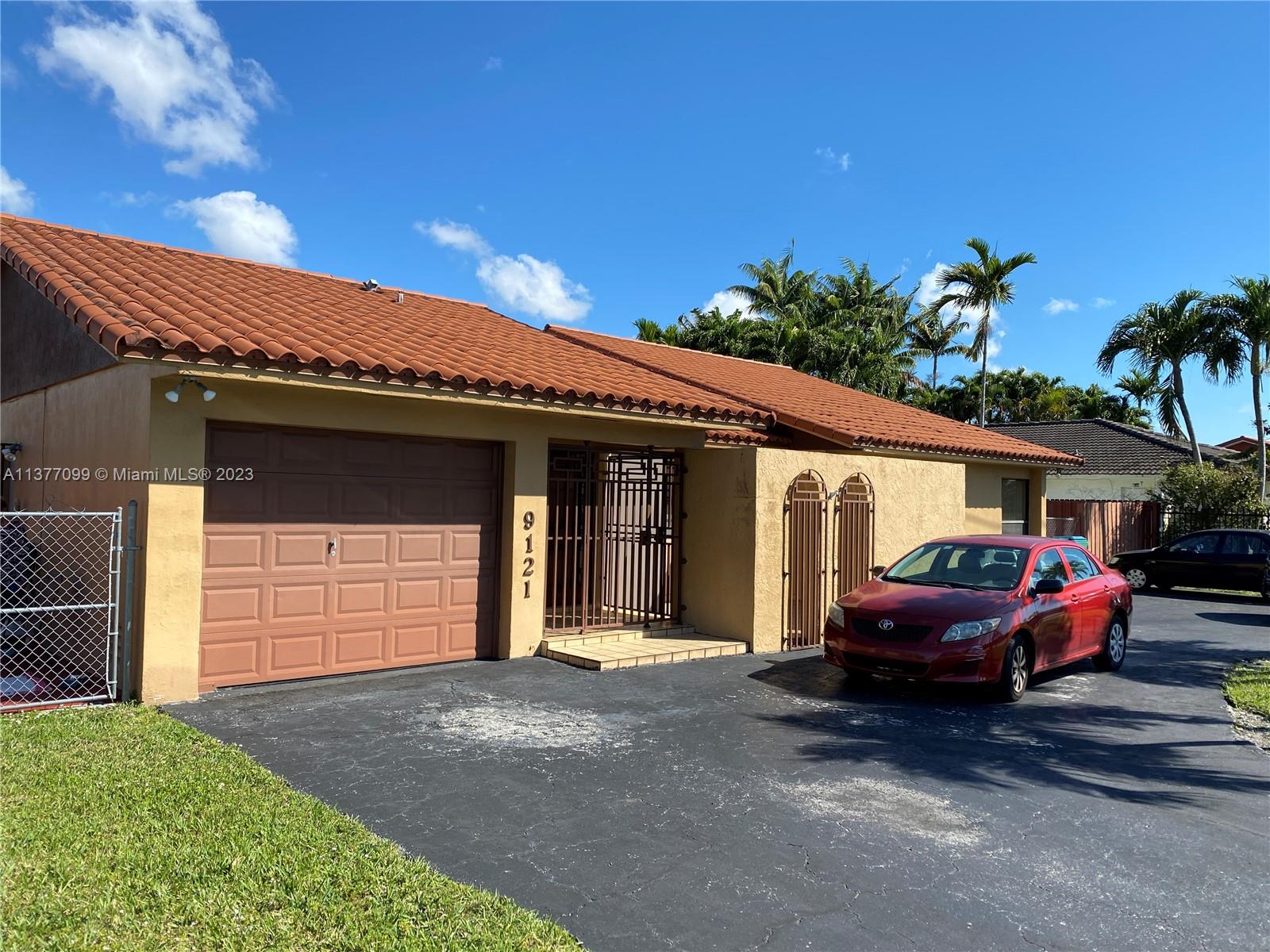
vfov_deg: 53.1
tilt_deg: +1.3
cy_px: 476
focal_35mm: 26
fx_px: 954
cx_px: 635
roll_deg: -2.2
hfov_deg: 67.3
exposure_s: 1/2358
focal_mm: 4.25
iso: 32
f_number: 1.8
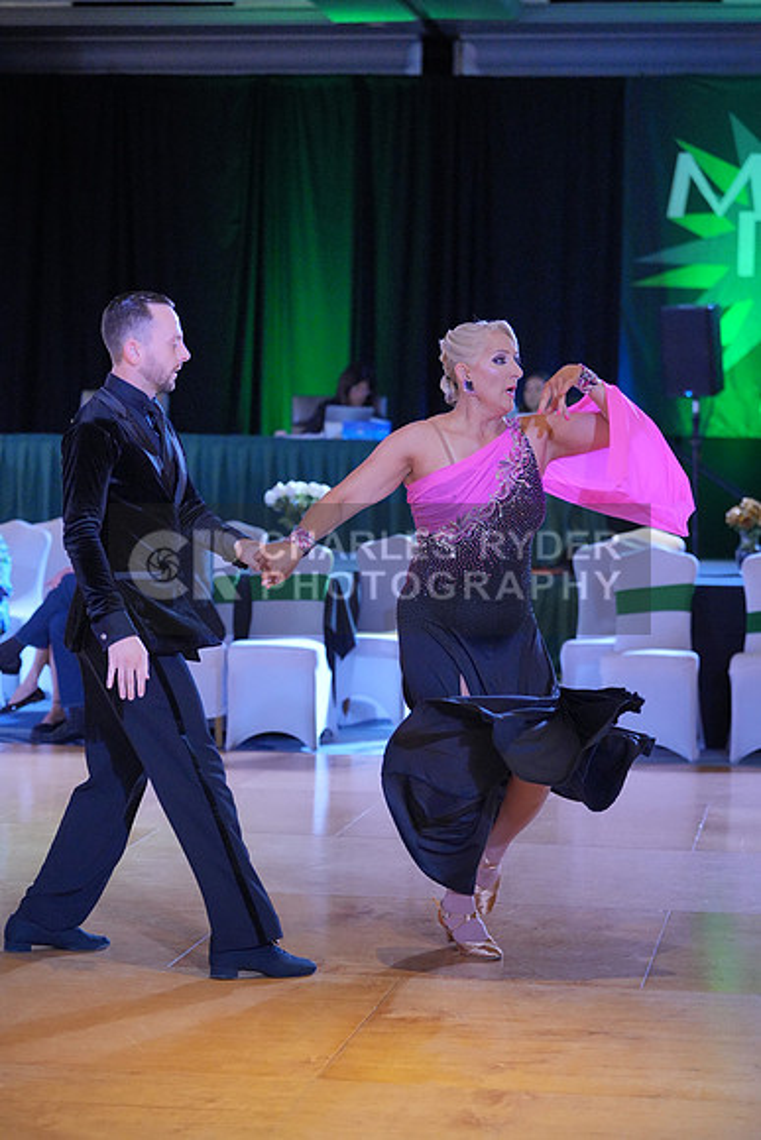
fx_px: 2757
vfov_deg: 23.4
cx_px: 380
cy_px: 570
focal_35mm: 87
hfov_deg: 15.7
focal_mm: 87
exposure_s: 1/500
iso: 5000
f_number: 3.2
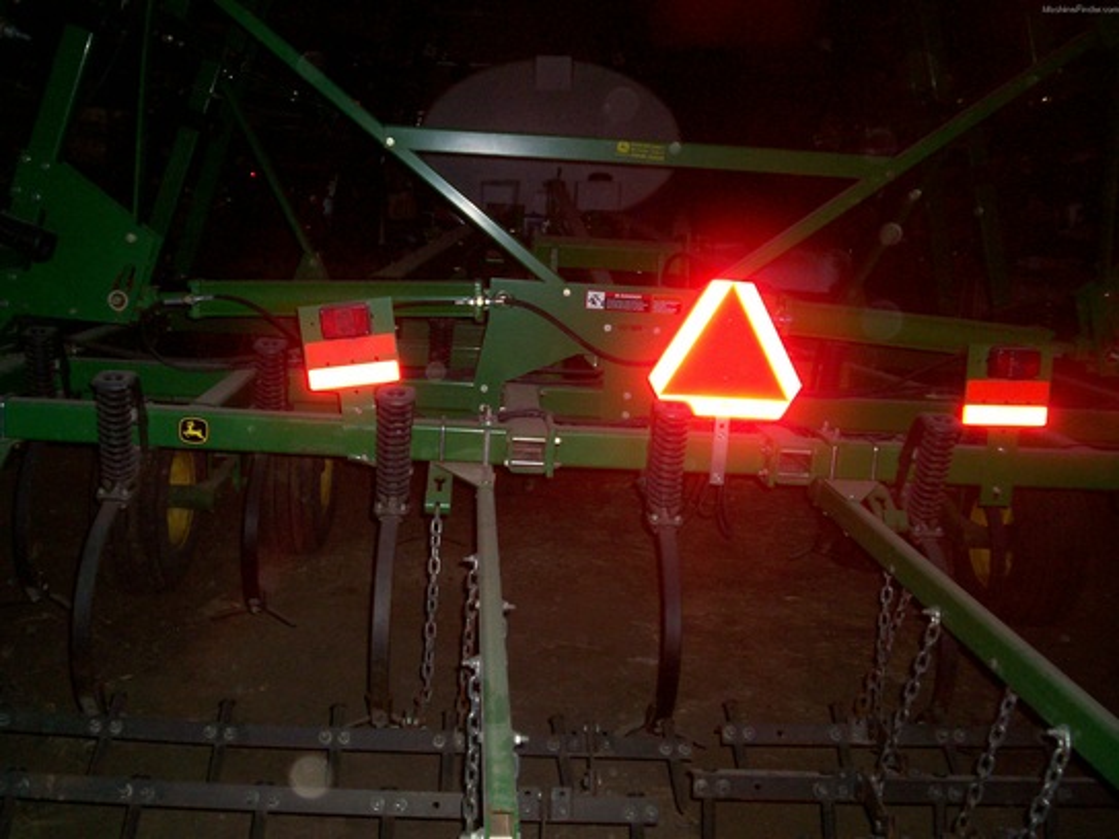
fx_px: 1164
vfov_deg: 39.7
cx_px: 560
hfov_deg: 51.4
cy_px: 420
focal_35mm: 36
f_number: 4.5
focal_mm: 5.9
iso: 140
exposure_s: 1/64
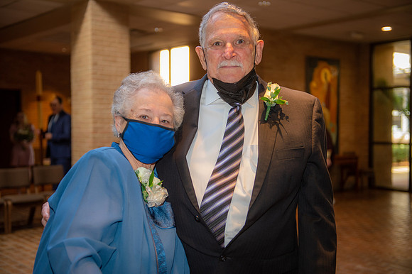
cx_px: 206
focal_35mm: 48
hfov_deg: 41.1
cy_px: 137
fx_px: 549
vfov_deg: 28.0
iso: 800
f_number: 2.8
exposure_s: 1/125
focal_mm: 48
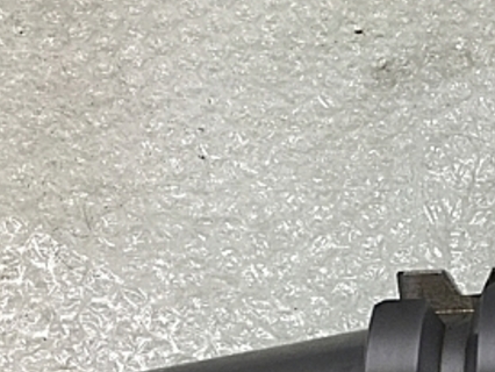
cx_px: 500
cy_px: 370
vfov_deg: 20.9
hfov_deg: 26.9
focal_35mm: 68
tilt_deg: -66.3
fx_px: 973
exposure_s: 1/120
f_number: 2.2
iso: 32
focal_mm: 4.15
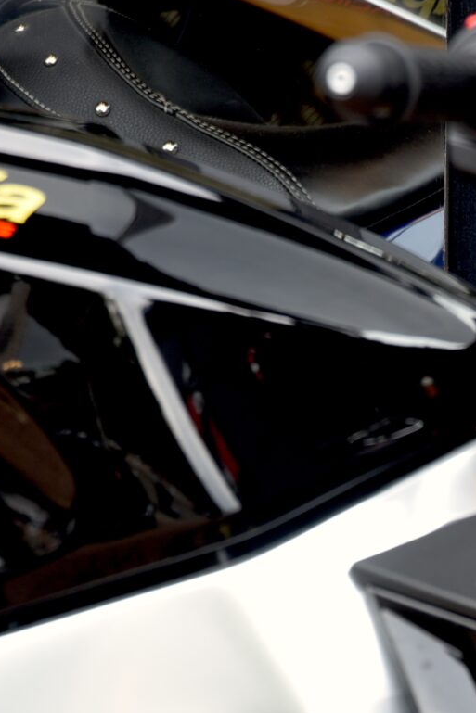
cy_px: 925
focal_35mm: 233
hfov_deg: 5.8
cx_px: 708
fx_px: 4619
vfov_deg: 8.7
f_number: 4.5
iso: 100
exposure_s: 1/80
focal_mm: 70
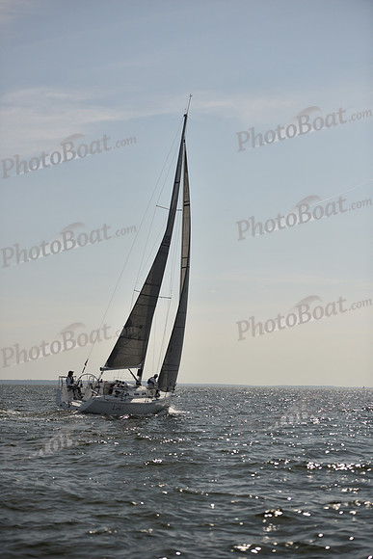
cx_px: 186
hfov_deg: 17.1
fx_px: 1242
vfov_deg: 25.4
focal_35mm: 80
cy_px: 280
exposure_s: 1/5000
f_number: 2.8
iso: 250
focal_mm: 80
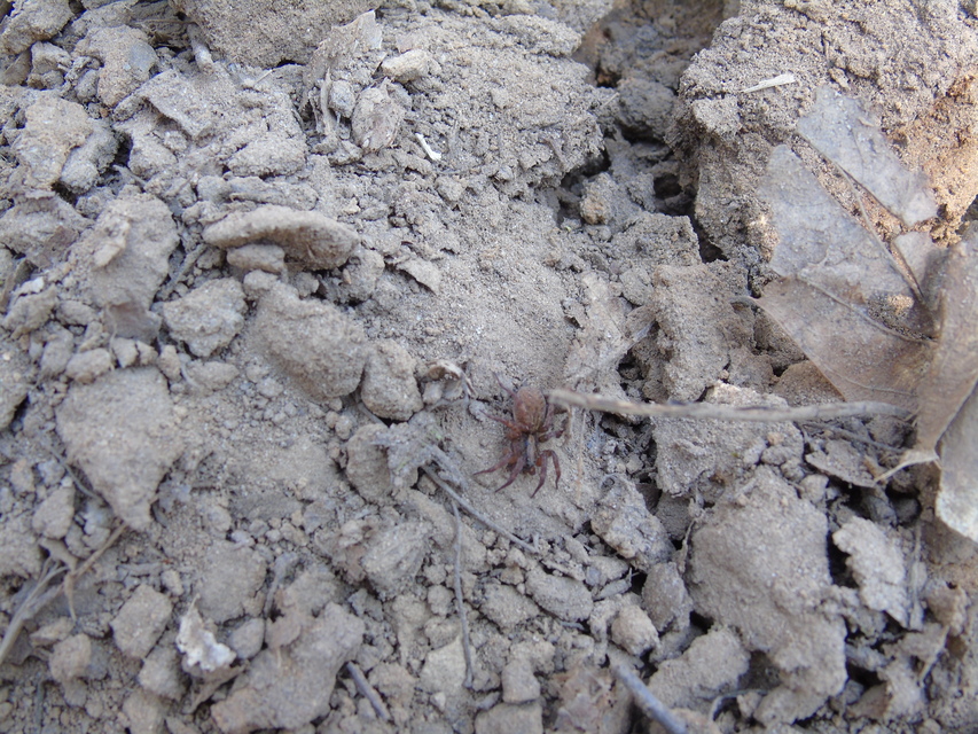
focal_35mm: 40
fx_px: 1130
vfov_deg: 36.0
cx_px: 489
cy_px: 367
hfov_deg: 46.8
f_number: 3.9
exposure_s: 1/40
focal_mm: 7.1
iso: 80
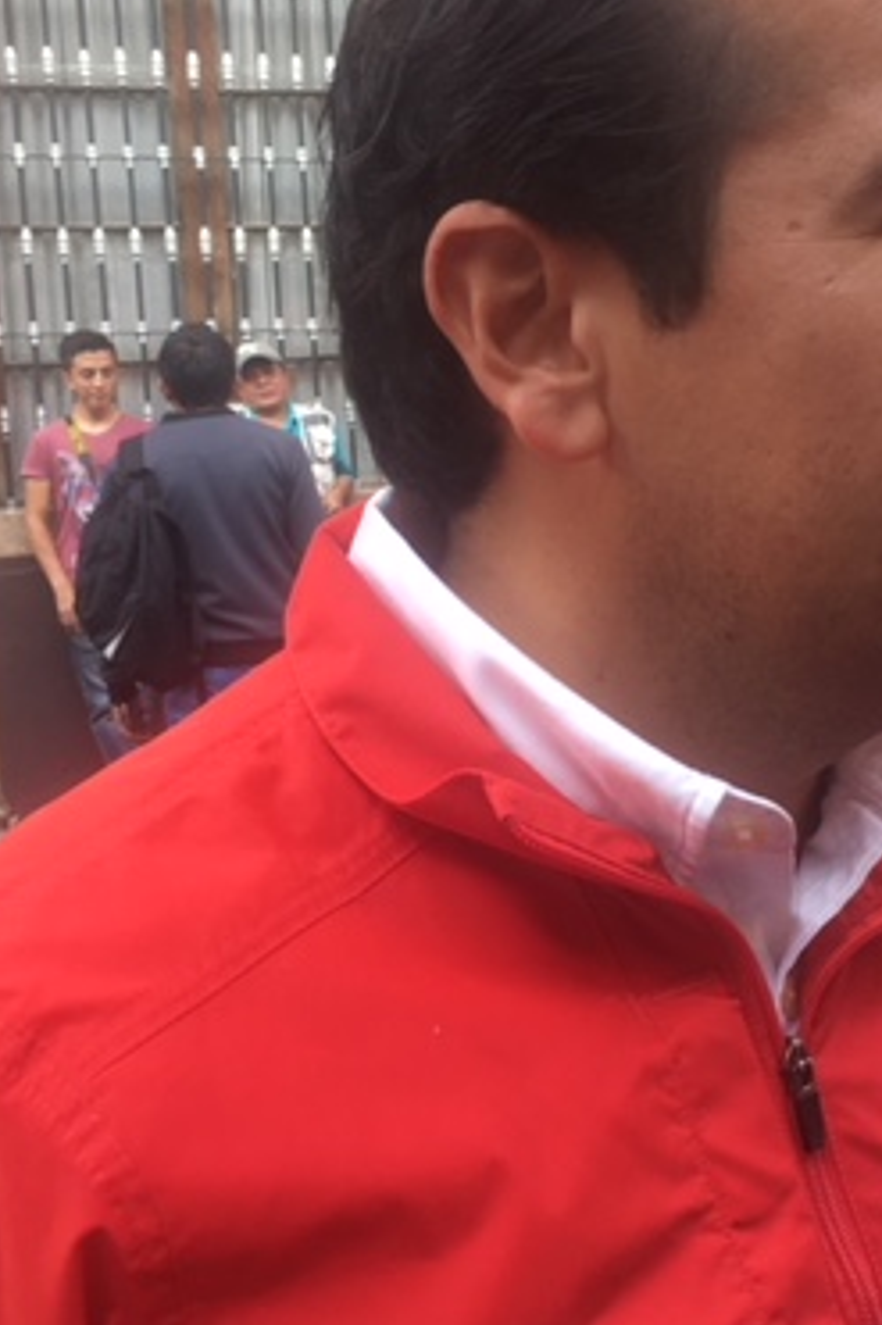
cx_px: 653
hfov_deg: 25.7
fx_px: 1913
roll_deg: +0.9
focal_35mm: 52
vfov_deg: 38.2
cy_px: 621
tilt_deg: -9.2
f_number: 2.2
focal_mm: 4.15
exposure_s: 1/120
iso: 32
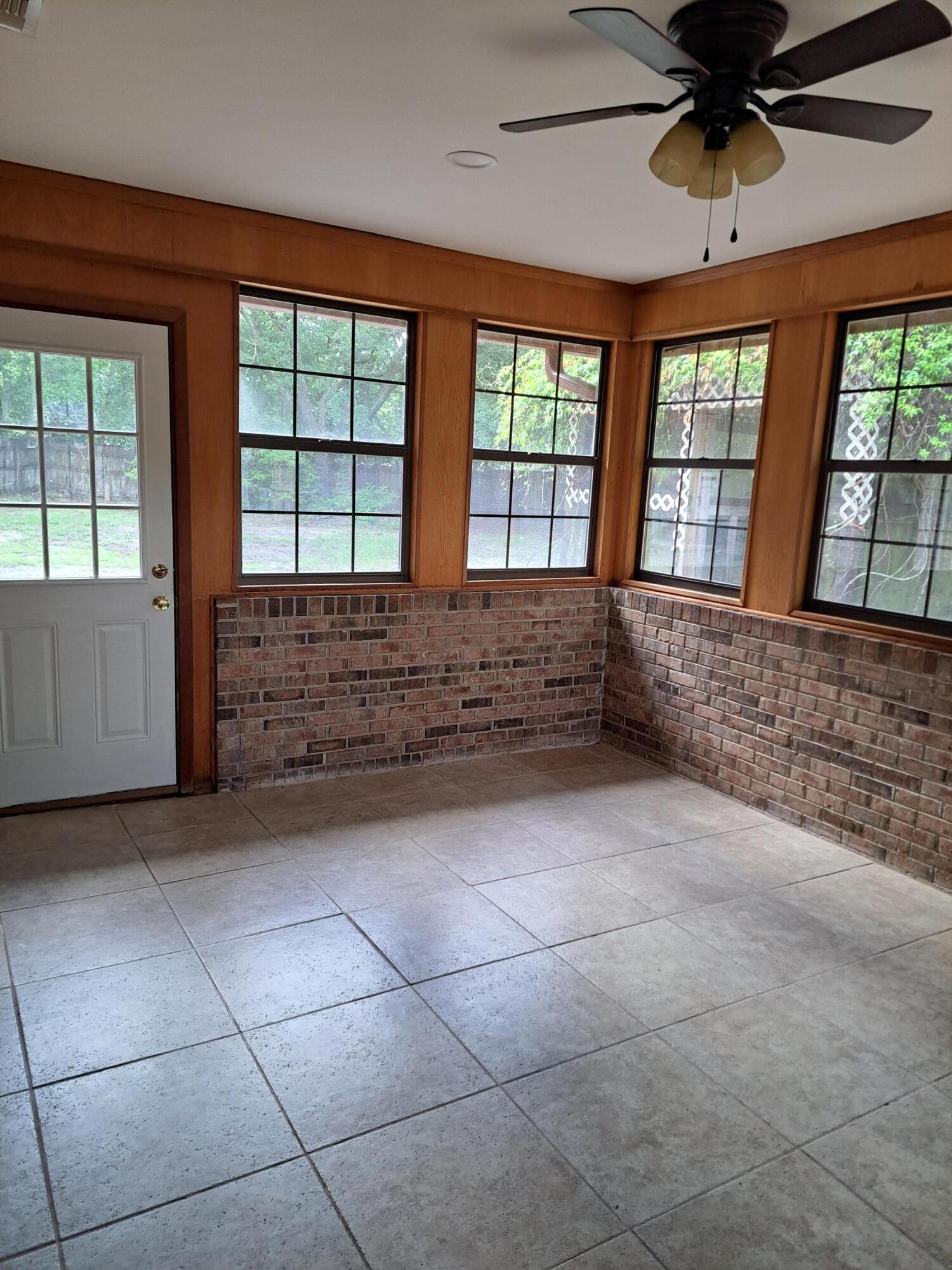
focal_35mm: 24
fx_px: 880
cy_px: 635
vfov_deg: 71.6
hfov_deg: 56.8
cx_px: 476
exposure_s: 1/60
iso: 125
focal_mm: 5.23
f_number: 1.8
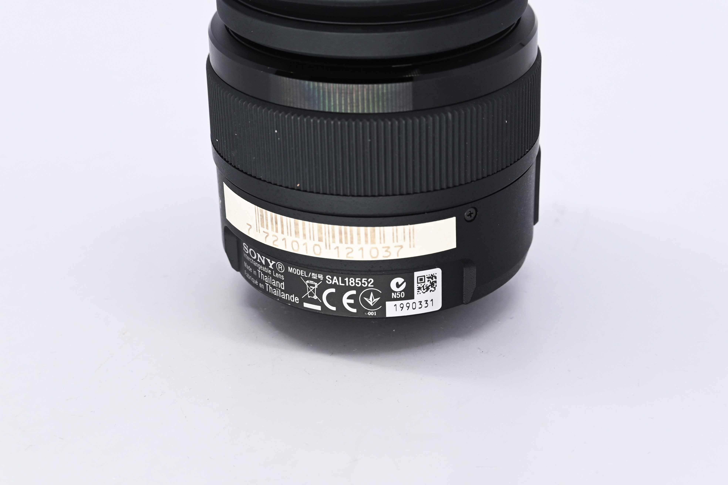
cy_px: 242
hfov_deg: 25.1
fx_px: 1638
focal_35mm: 81
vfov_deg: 16.9
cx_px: 364
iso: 500
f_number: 9
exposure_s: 1/250
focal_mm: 54
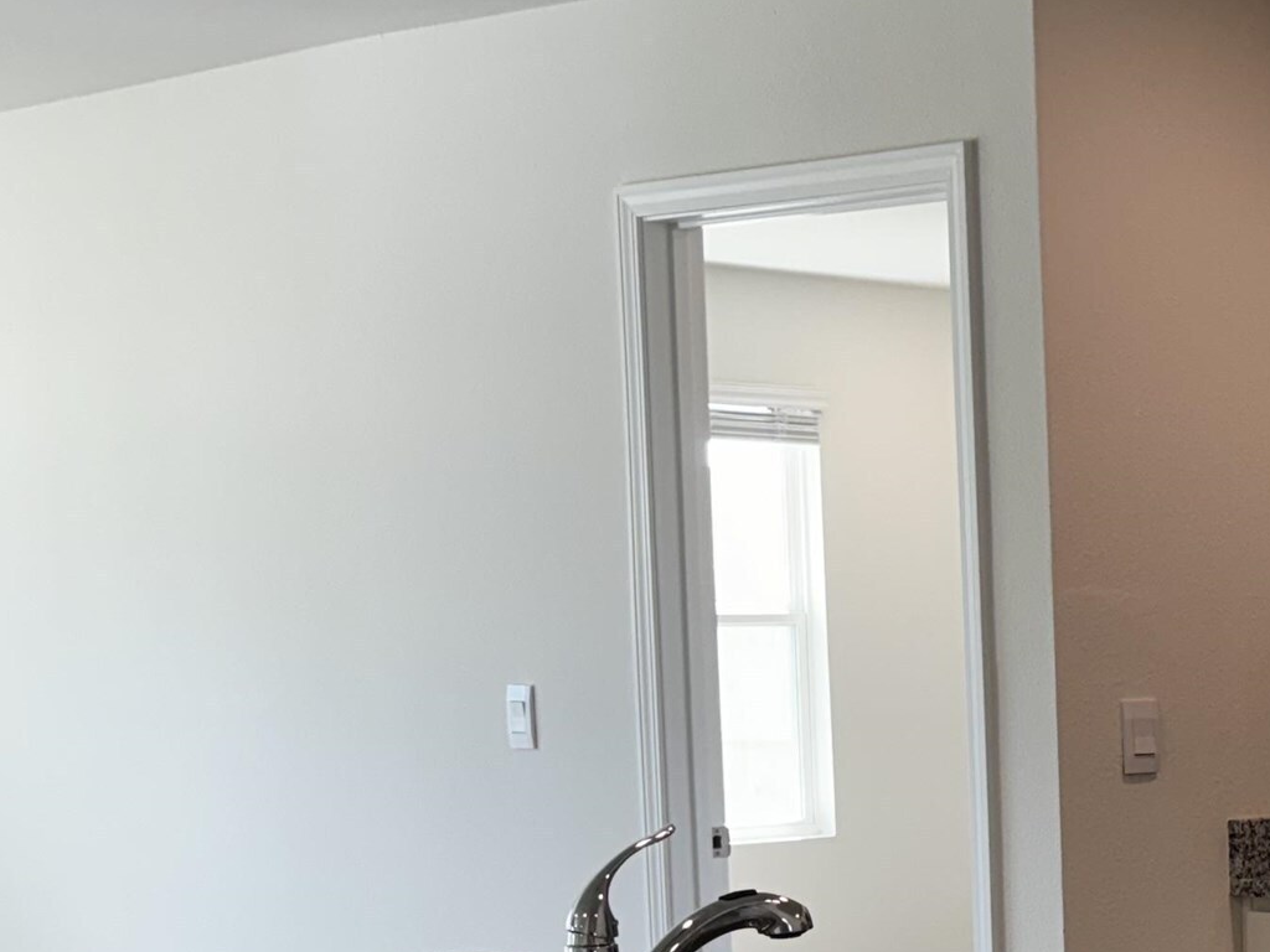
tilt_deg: -6.5
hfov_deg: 21.8
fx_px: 2862
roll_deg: +0.0
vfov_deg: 18.5
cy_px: 927
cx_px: 1783
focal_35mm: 78
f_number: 1.6
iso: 80
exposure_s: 1/120
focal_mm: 5.96
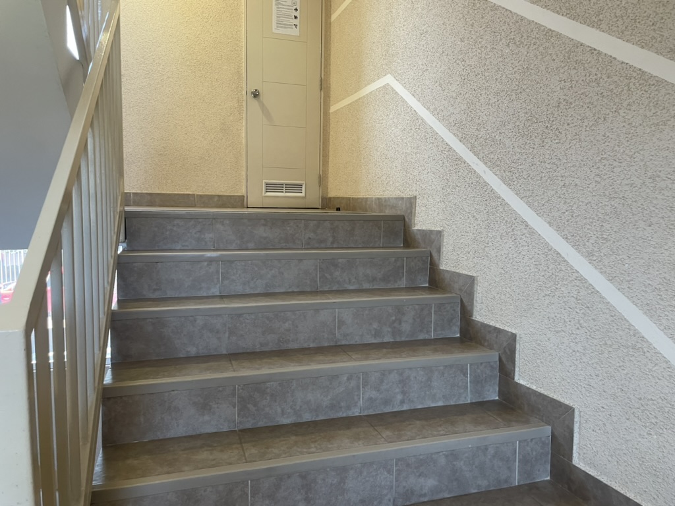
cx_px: 338
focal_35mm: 26
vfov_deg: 53.1
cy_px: 253
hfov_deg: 67.3
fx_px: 507
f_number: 1.6
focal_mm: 4.2
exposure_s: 1/85
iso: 125
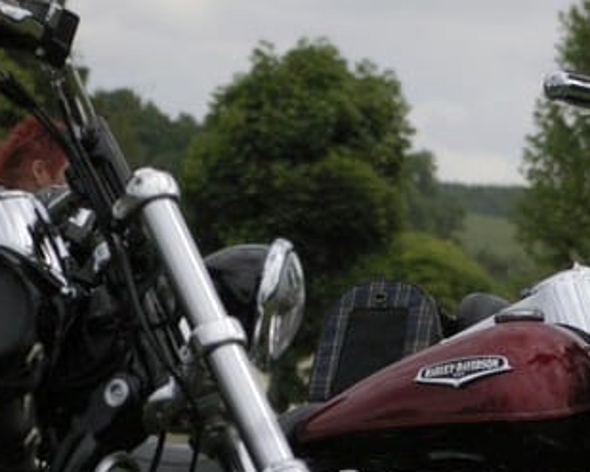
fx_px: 5691
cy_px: 584
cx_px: 370
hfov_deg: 5.9
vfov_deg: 4.7
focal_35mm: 326
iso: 800
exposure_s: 1/3200
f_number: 5
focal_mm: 70
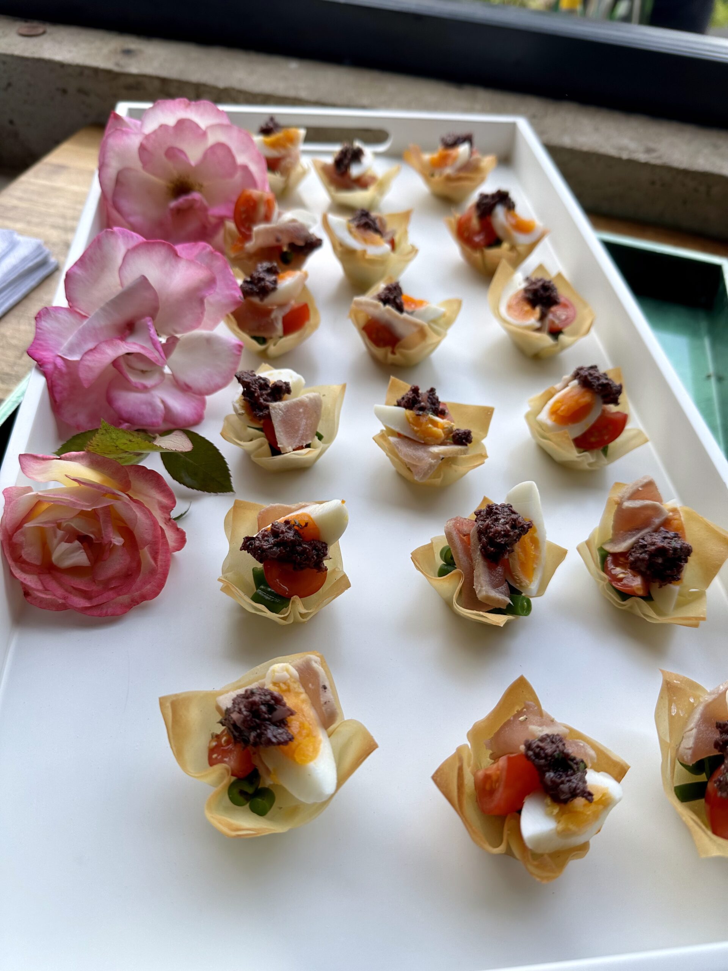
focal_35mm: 24
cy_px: 486
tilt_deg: -48.1
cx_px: 364
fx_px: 673
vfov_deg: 71.6
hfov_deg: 56.8
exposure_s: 1/604
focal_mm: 6.86
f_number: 1.78
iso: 80
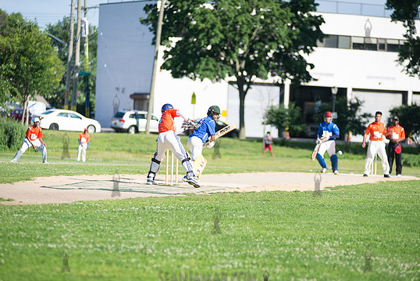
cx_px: 216
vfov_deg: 8.2
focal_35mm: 167
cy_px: 145
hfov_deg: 12.3
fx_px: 1949
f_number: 2.8
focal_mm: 155
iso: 200
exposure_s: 1/2000
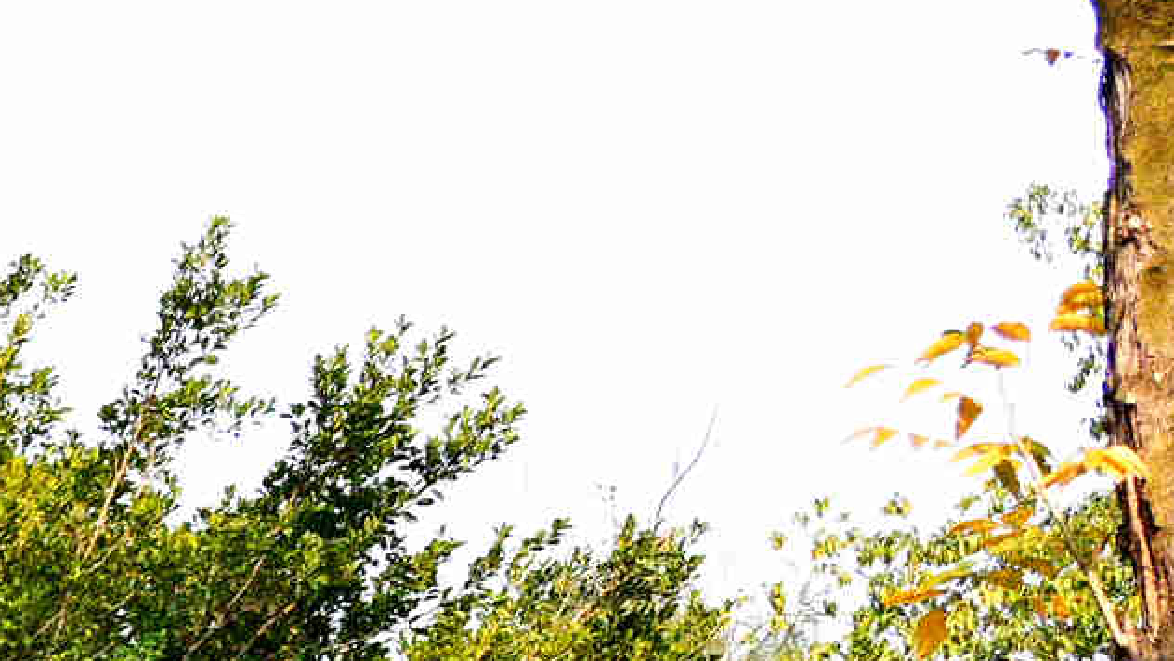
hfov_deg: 10.7
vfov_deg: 6.5
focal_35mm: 174
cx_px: -1575
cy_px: 1784
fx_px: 5418
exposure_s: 1/8000
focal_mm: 35
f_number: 5.6
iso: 11400
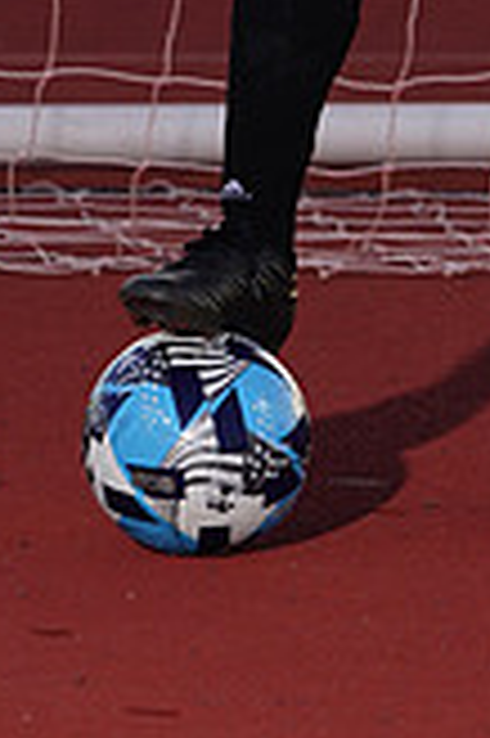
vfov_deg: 2.8
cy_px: -400
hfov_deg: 1.9
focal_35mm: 740
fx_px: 15139
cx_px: 483
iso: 320
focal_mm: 209
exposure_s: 1/250
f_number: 5.6
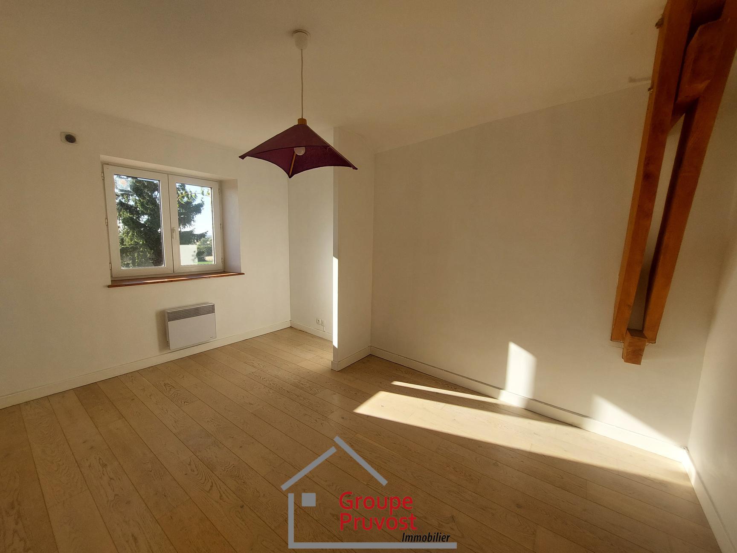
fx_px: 277
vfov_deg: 89.9
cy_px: 276
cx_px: 368
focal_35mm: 13
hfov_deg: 106.2
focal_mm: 1.74
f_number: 2.2
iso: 50
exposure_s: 1/375
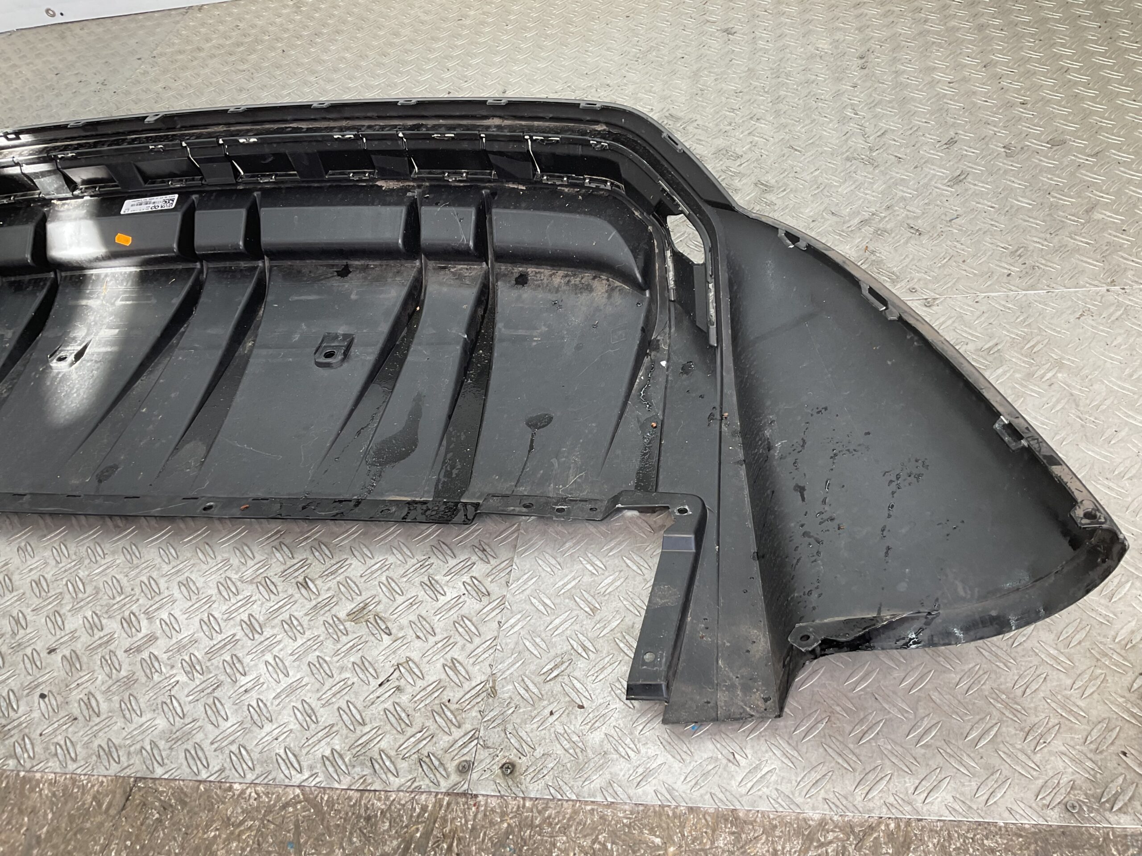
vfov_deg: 48.2
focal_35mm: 29
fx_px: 957
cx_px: 571
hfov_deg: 61.7
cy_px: 428
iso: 32
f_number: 1.8
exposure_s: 1/120
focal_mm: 3
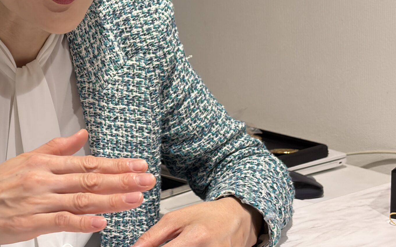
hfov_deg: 19.7
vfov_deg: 12.5
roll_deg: +0.7
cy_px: 17
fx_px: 1122
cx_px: 55
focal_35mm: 104
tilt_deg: -7.3
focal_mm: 5.96
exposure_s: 1/60
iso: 100
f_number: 1.6
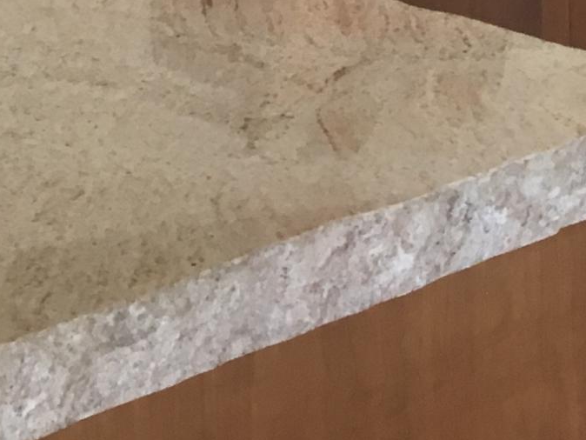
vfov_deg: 10.4
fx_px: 2185
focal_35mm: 129
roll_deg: +1.3
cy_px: -513
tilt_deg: -2.3
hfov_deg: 15.3
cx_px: 381
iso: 64
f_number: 2.2
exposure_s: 1/30
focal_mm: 4.15
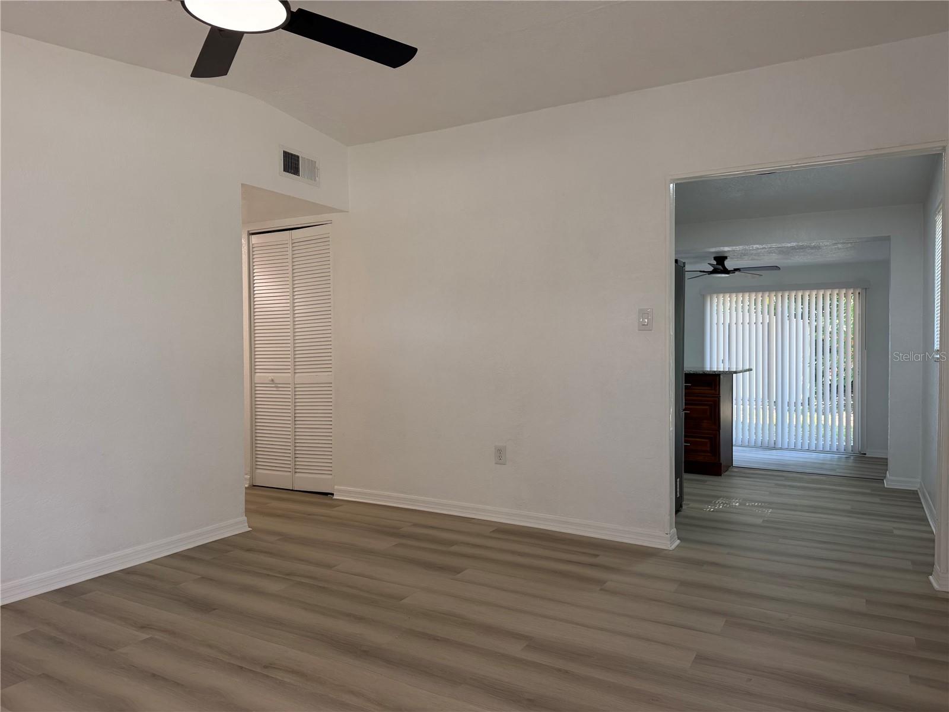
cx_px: 474
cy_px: 356
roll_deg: +0.2
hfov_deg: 71.6
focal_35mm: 24
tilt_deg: -1.4
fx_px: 658
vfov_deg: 56.8
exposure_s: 1/121
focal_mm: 6.76
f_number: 1.78
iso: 64
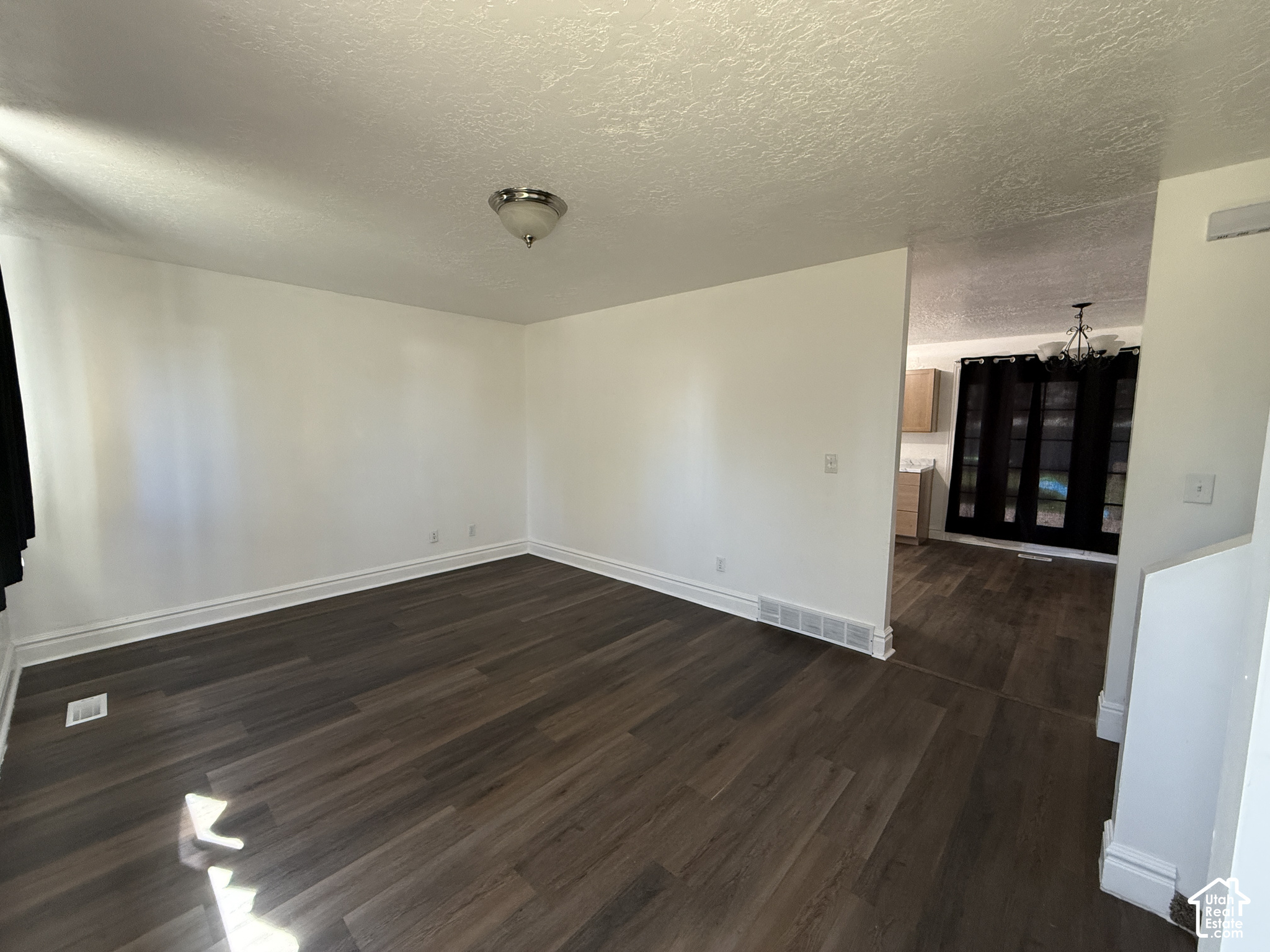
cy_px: 476
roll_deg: -0.3
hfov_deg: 102.1
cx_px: 635
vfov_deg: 85.7
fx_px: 514
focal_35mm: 14
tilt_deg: -5.6
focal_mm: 2.22
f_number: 2.2
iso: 320
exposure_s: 1/86
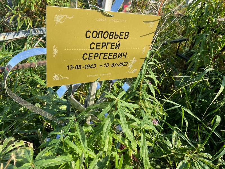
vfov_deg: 53.1
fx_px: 169
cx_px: 112
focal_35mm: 26
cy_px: 84
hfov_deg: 67.3
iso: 32
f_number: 1.8
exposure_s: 1/990
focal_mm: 4.25
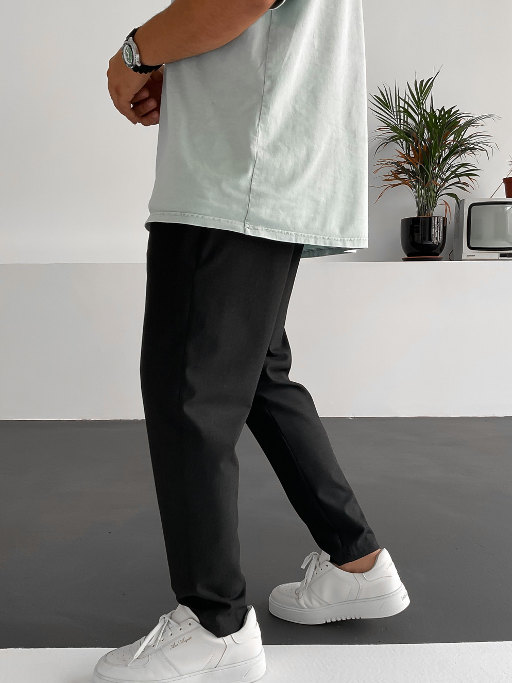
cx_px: 278
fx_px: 690
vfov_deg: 52.6
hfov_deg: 40.7
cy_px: 369
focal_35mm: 35
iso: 32
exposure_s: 1/120
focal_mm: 3
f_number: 1.8
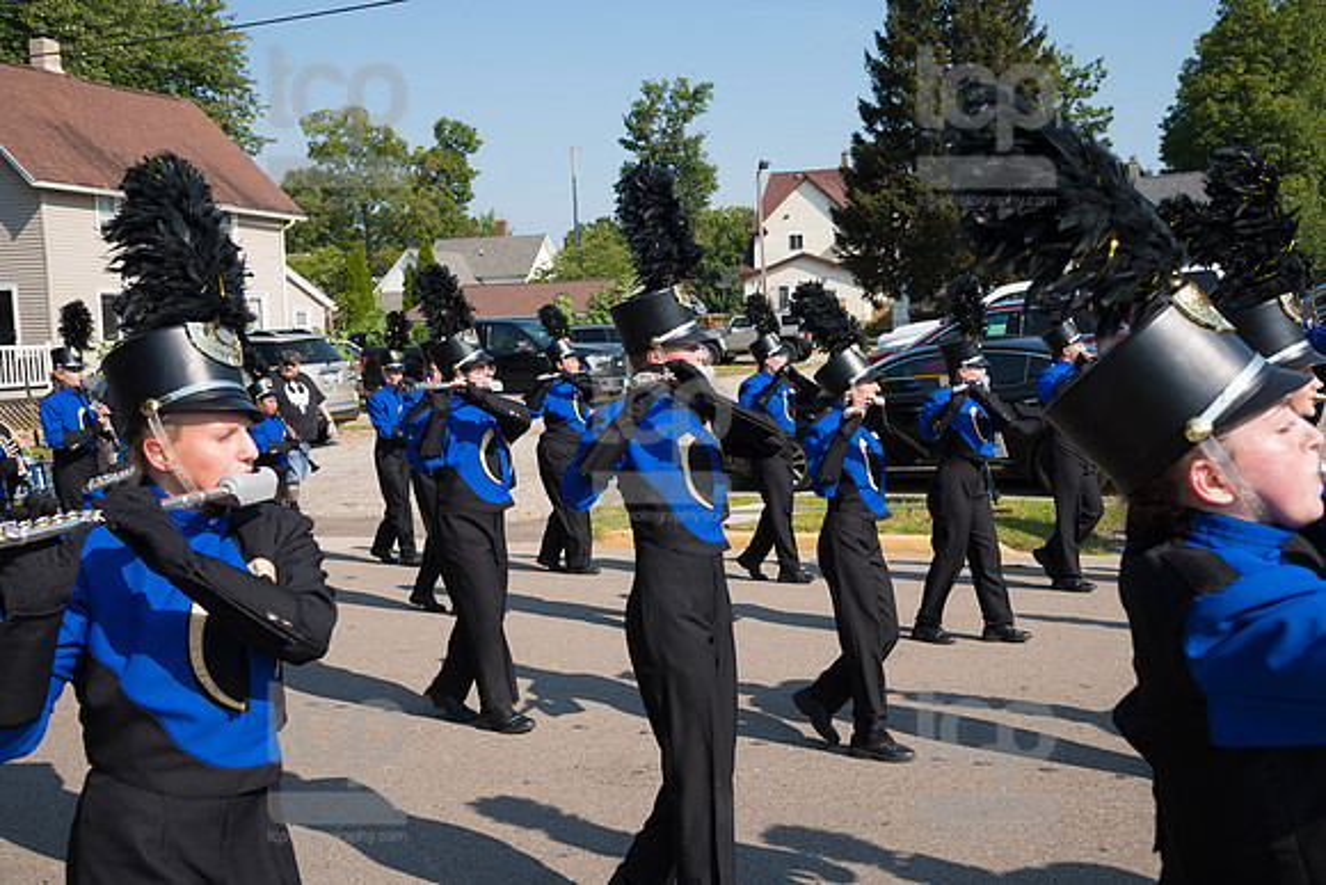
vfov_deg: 37.9
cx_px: 663
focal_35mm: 35
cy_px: 442
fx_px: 1289
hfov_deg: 54.4
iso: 320
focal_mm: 35
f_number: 6.3
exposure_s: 1/800
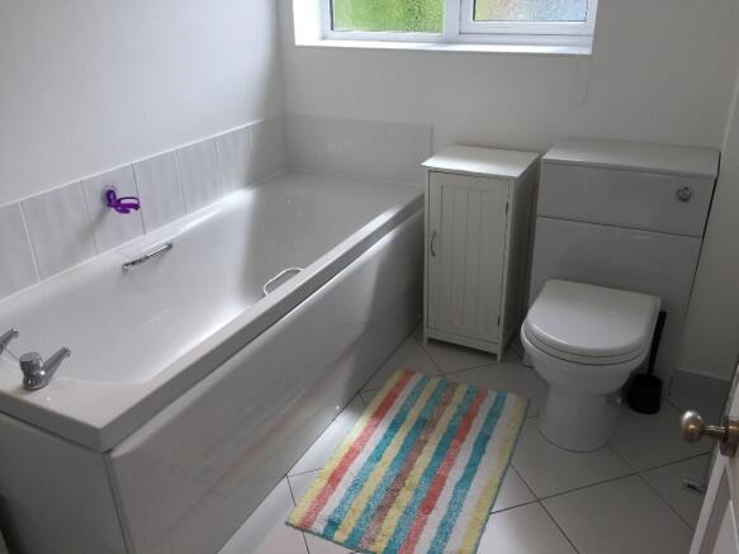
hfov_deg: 61.7
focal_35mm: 29
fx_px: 619
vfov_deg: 48.2
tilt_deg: -24.9
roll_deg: +1.0
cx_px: 370
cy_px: 277
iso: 32
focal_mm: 4.15
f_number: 2.2
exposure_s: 1/309
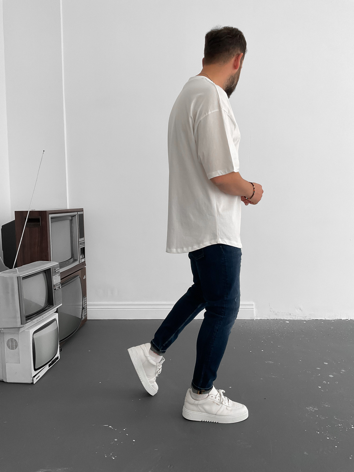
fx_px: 395
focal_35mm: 29
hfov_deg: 48.2
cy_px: 236
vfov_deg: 61.7
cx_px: 177
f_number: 1.8
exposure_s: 1/120
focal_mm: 3
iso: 64
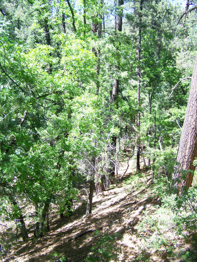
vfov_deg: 49.0
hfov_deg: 37.7
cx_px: 98
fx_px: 288
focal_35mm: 38
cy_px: 131
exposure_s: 1/250
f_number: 2.8
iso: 64
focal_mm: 6.3
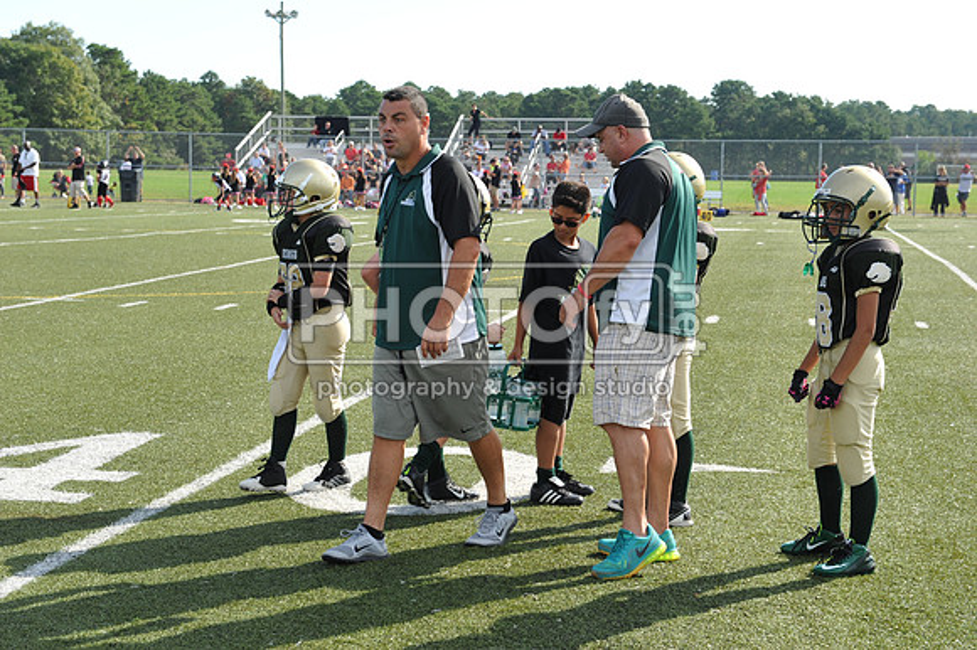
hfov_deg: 28.9
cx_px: 488
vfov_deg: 19.4
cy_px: 325
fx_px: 1899
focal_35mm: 70
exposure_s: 1/160
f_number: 8
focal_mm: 70
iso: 200
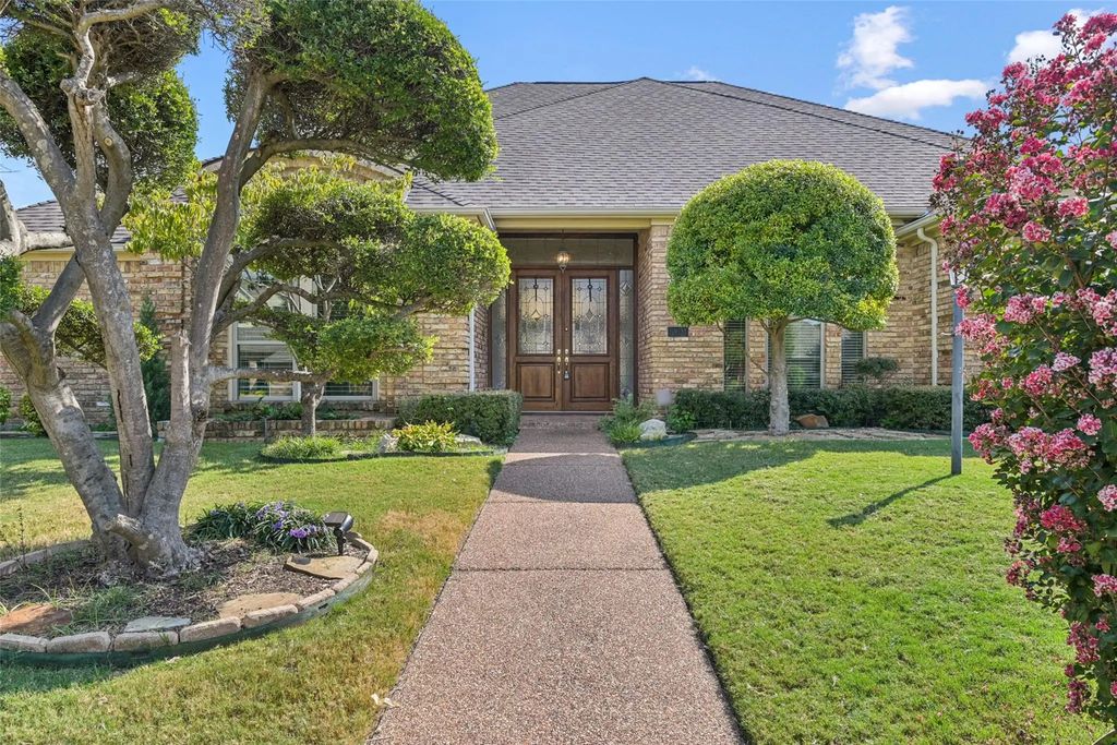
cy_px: 372
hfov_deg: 74.9
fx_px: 729
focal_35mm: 24
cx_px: 558
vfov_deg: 54.1
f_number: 8
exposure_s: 1/500
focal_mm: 23.5
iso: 400
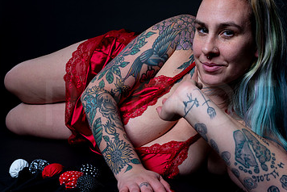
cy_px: 103
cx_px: 161
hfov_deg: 35.0
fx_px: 455
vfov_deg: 23.8
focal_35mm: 57
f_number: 10
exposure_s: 1/160
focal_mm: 35
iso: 100
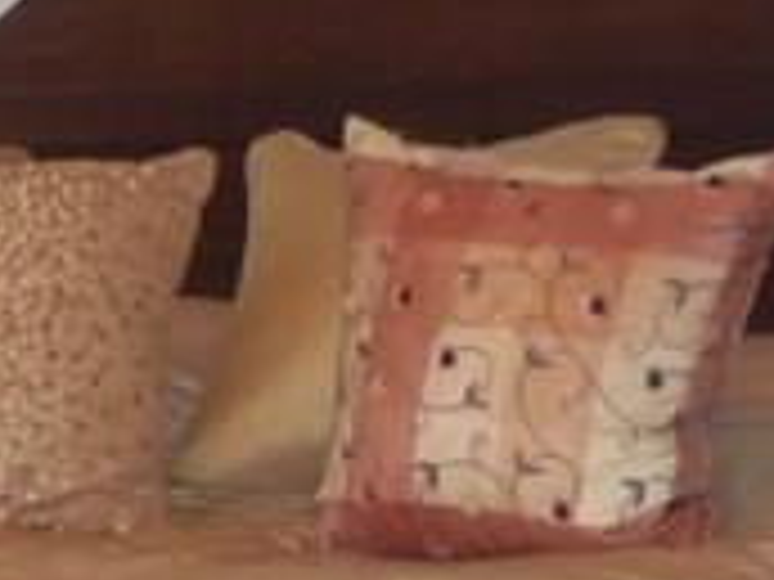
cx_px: -333
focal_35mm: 149
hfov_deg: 12.7
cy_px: 818
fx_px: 3332
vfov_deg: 9.7
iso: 160
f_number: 2.8
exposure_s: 1/30
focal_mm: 4.4
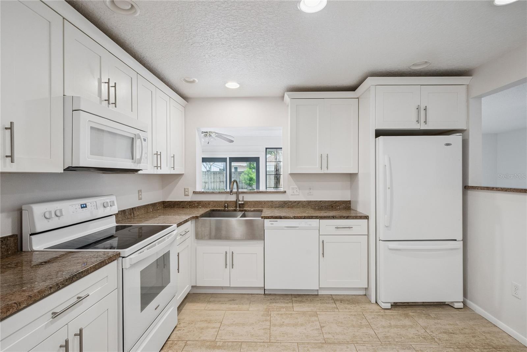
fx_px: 234
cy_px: 176
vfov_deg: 73.8
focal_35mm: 16
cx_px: 264
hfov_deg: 96.7
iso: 1250
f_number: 9
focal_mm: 16
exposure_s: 1/50
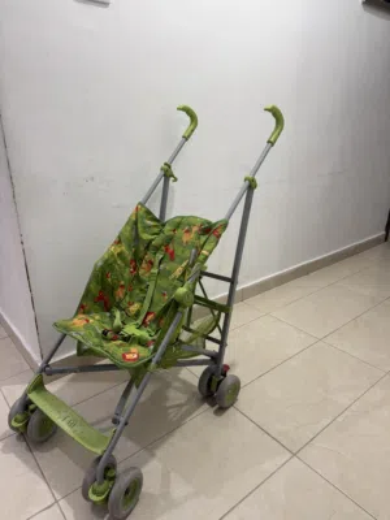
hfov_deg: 56.8
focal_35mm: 24
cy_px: 260
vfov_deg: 71.6
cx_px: 195
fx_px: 361
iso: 200
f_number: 1.78
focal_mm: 6.76
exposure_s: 1/112
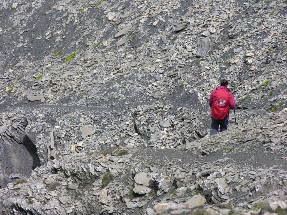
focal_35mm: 220
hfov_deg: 9.0
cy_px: 108
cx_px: 144
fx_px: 1824
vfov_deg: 6.8
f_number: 5.8
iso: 50
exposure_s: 1/370
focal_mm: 56.7
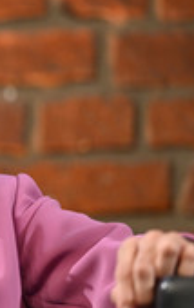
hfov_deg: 2.4
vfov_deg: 3.9
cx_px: -139
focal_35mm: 539
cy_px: 161
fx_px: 4537
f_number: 2.8
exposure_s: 1/250
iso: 2500
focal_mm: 200
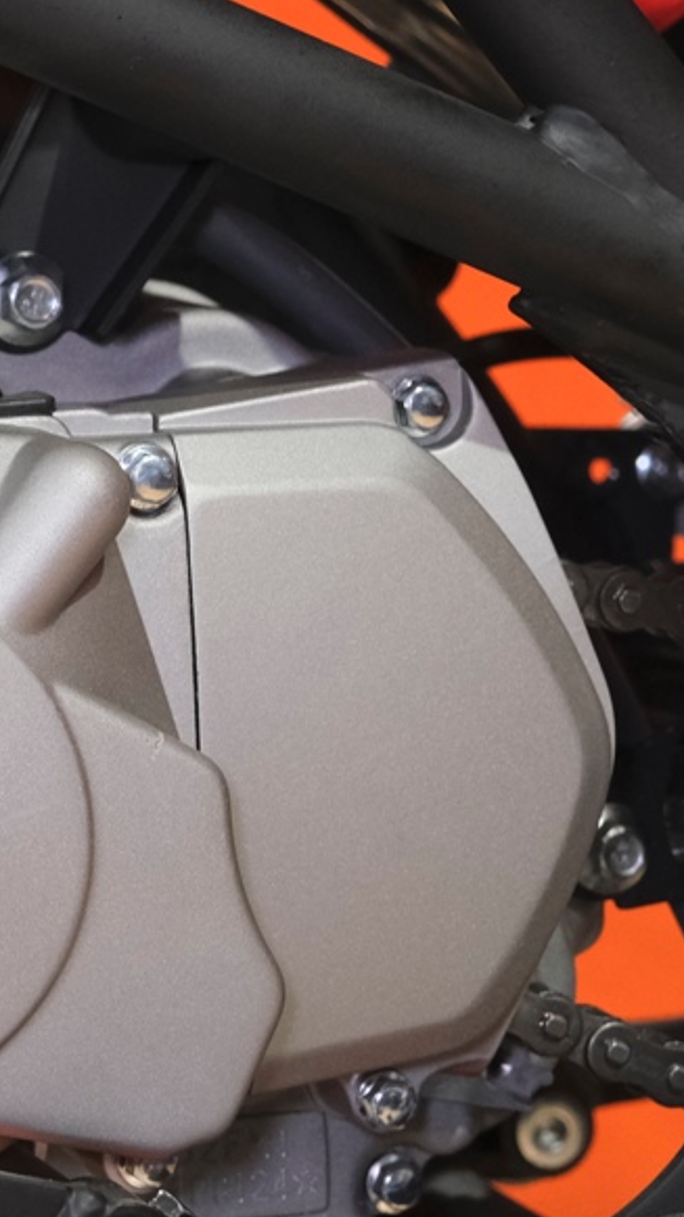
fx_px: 4744
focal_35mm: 147
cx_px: -322
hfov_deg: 8.1
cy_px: 265
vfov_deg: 14.5
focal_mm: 34.2
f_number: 4
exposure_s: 1/125
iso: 1600
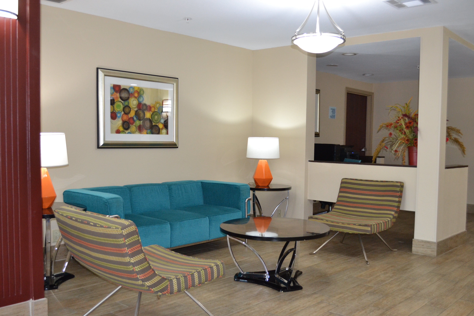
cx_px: 237
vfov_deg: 36.9
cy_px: 158
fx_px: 474
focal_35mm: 36
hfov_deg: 53.1
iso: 1400
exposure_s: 1/60
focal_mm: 24
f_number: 4
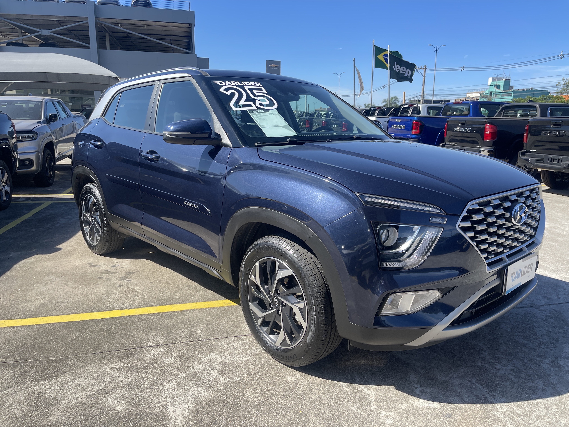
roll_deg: -0.7
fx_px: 411
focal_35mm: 25
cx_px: 284
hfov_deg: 69.4
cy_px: 214
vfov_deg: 54.9
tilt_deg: -12.5
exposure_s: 1/1597
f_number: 1.6
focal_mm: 5.1
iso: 32
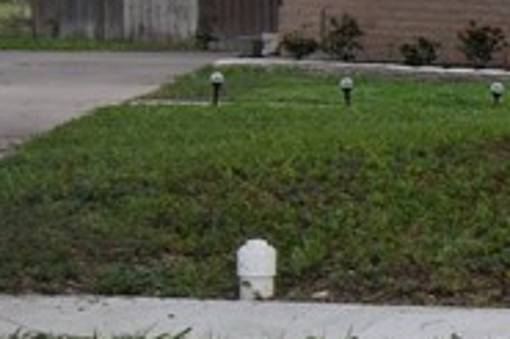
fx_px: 2491
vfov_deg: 7.8
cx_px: 1304
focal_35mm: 176
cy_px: 187
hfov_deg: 10.0
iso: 280
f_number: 8
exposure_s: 1/250
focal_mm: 20
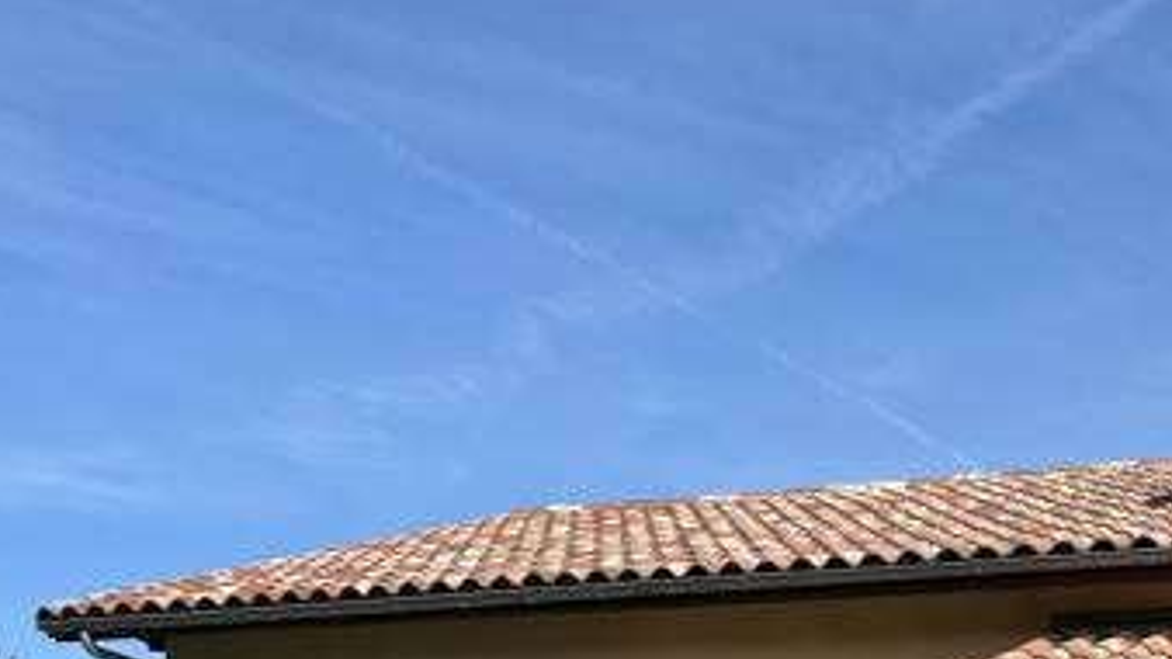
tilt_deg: -0.1
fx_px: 2082
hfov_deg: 30.0
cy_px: 943
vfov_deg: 16.6
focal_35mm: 67
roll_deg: +0.0
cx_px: 1065
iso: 50
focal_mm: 5.1
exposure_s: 1/3876
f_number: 1.6
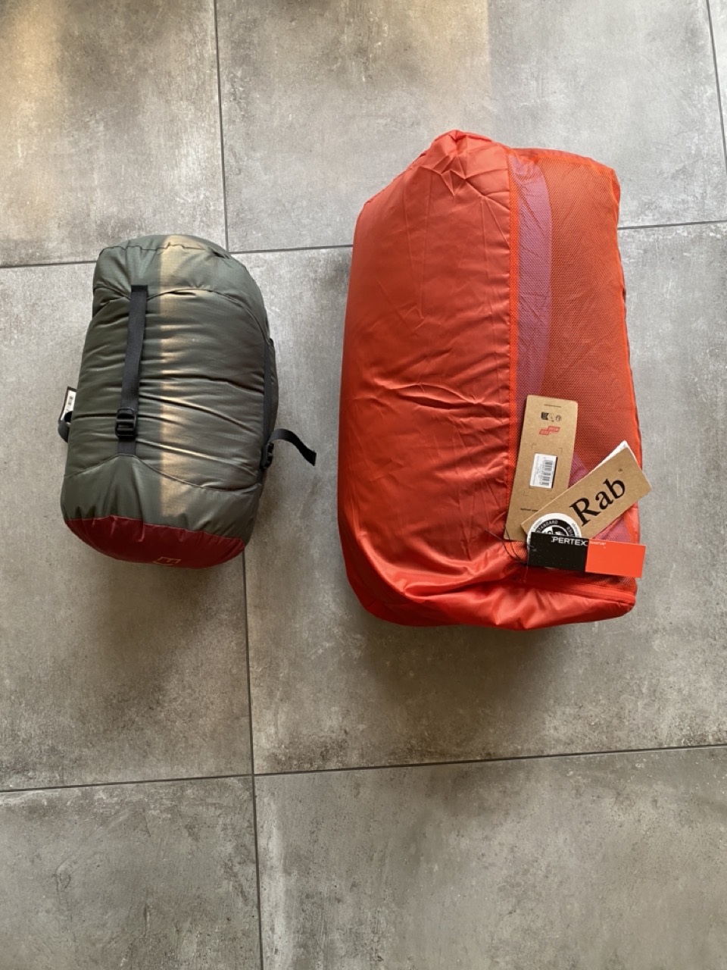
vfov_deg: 67.3
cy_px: 485
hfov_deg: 53.1
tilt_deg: -84.0
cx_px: 364
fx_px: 728
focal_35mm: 26
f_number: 1.8
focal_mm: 4.25
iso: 125
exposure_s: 1/95
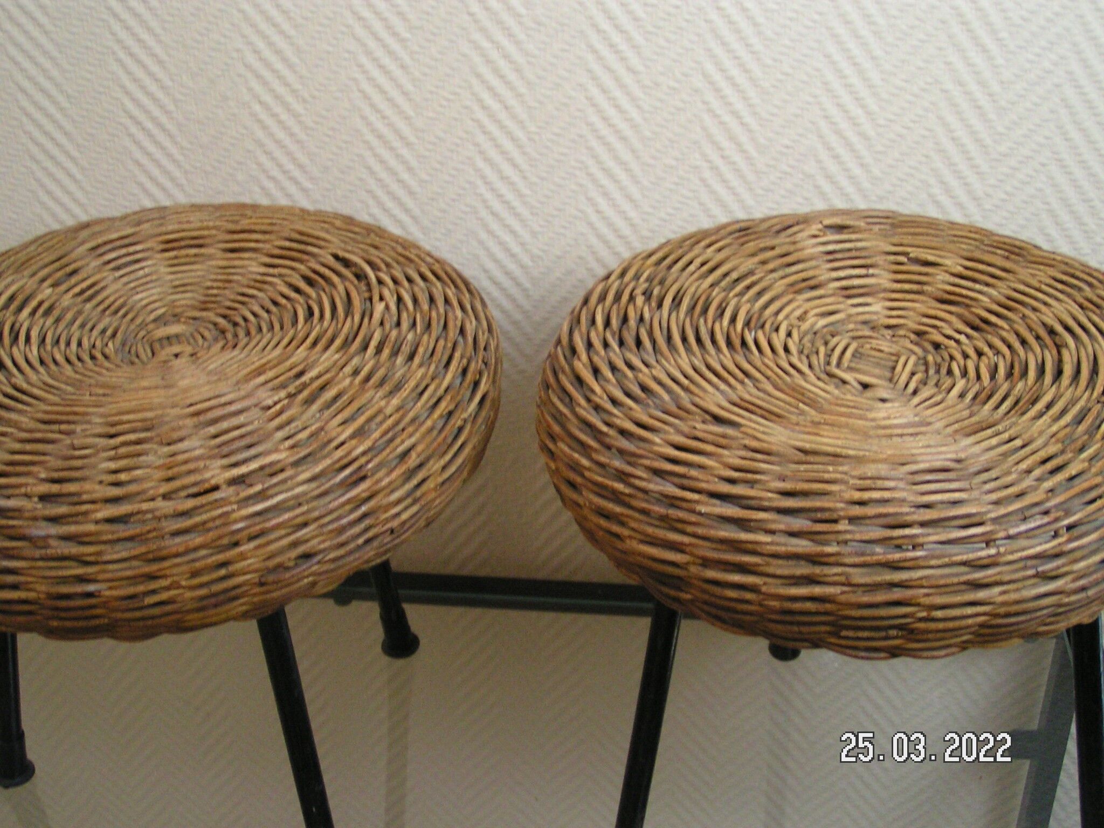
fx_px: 1435
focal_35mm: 45
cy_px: 414
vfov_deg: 32.2
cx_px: 552
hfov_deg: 42.1
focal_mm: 6.9
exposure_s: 1/50
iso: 200
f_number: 2.8
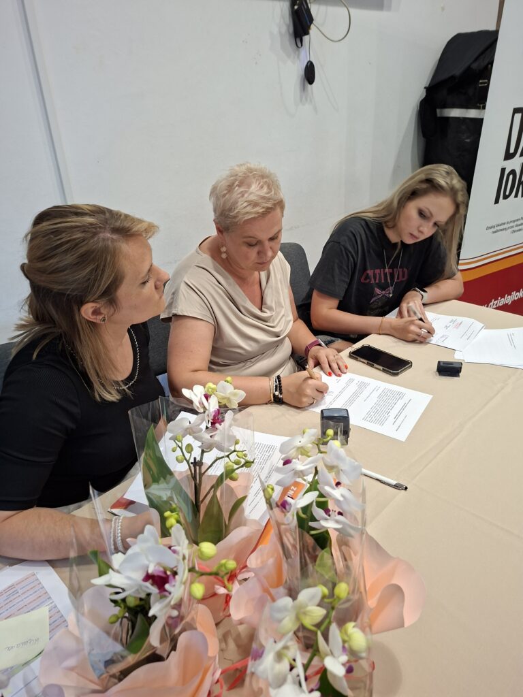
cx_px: 262
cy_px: 348
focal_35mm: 23
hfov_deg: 58.9
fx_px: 463
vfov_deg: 73.9
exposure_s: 1/33
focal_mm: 5.54
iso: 250
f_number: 1.8
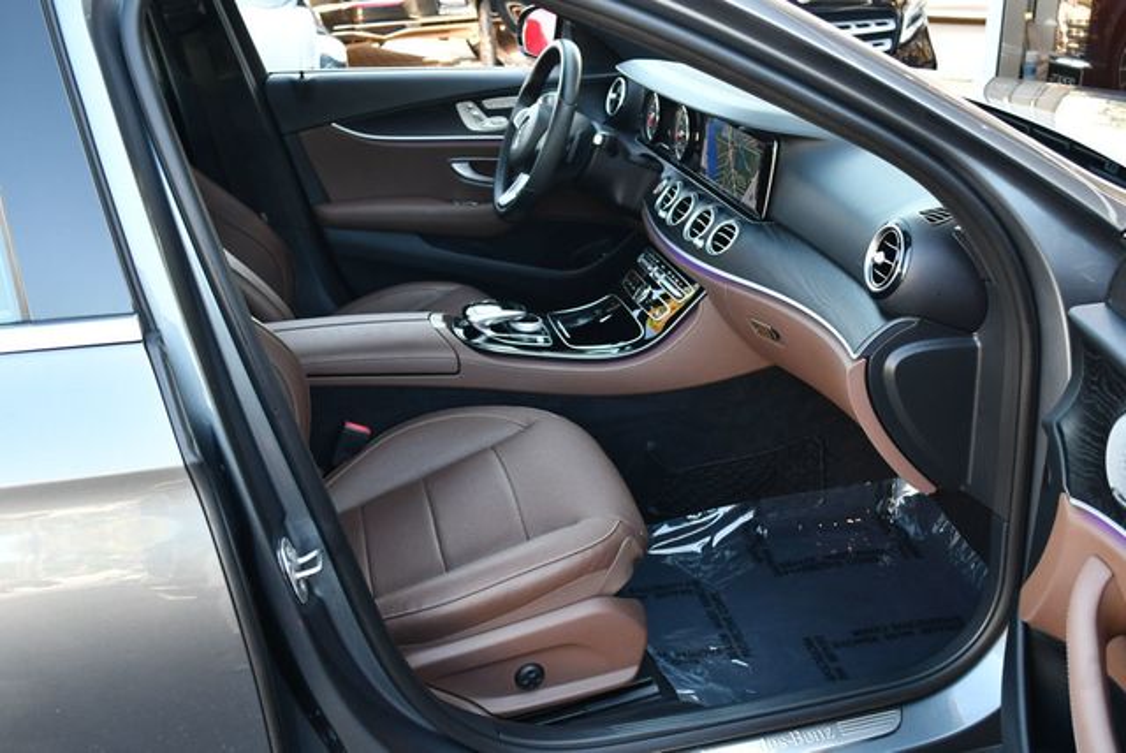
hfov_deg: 53.1
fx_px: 1127
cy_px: 376
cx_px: 563
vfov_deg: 36.9
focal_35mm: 36
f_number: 3.5
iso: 800
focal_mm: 18
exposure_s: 1/250
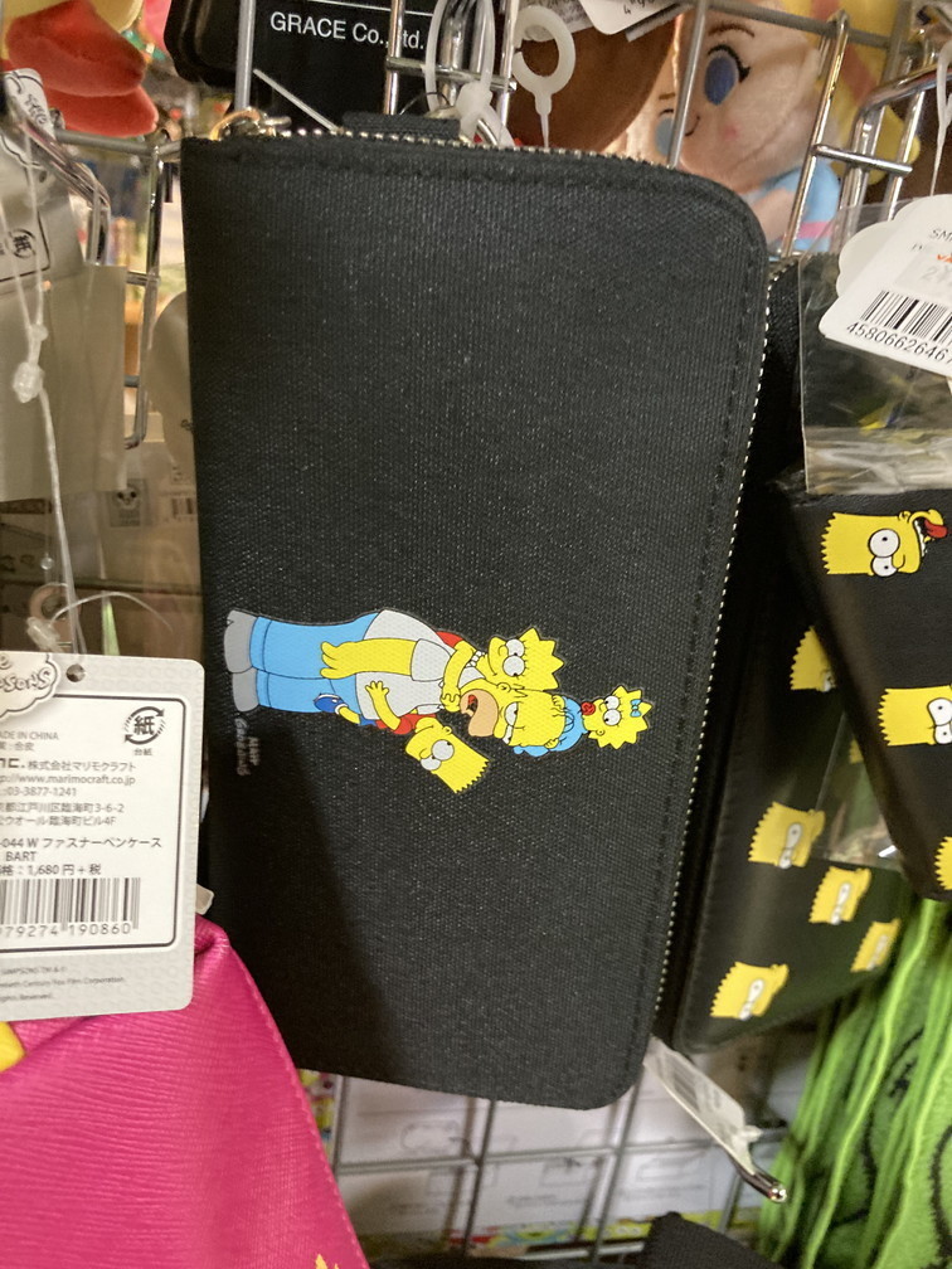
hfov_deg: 49.7
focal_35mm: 28
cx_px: 476
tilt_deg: -18.7
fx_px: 1027
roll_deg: -8.2
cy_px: 634
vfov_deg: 63.4
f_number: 1.8
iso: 400
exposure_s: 1/25
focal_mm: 3.99
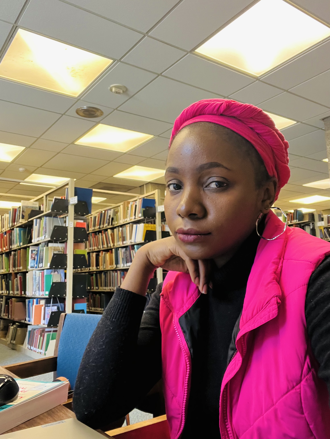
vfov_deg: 60.0
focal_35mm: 30
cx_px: 165
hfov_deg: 46.8
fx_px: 381
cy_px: 220
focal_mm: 2.71
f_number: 2.2
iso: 320
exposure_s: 1/30
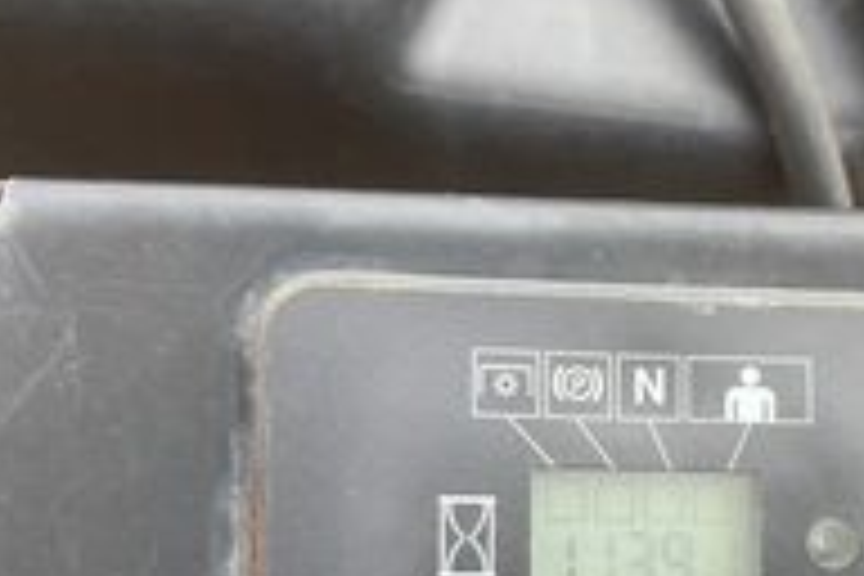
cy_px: 558
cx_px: 662
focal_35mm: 63
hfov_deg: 31.3
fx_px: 1512
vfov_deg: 20.9
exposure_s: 1/276
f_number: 1.8
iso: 25
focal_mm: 3
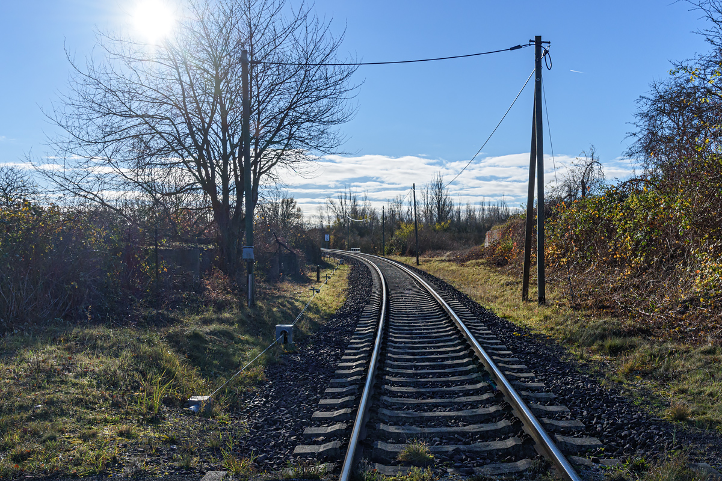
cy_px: 240
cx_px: 361
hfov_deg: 61.9
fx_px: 602
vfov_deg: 43.6
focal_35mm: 30
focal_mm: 20
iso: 200
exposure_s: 1/2000
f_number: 9
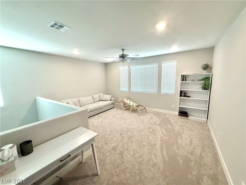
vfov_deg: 85.7
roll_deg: +1.3
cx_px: 123
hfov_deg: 102.1
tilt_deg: -7.9
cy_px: 92
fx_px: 99
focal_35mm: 14
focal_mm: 2.22
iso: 250
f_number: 2.2
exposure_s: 1/120
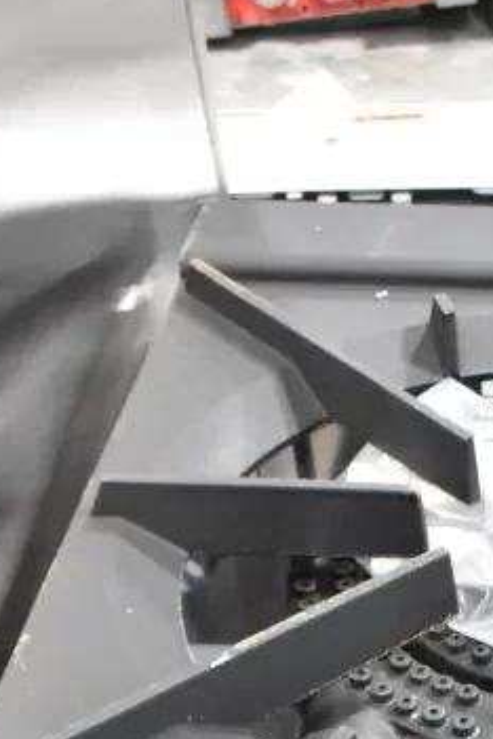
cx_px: 544
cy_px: 902
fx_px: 1766
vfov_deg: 21.8
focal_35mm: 86
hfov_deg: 15.5
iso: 6400
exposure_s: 1/100
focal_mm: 22
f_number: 5
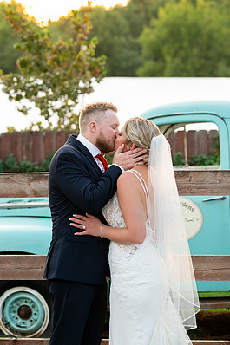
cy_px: 166
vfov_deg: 18.1
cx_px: 102
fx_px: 1084
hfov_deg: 12.1
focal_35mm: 113
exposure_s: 1/320
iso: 1250
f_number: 4
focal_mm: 100
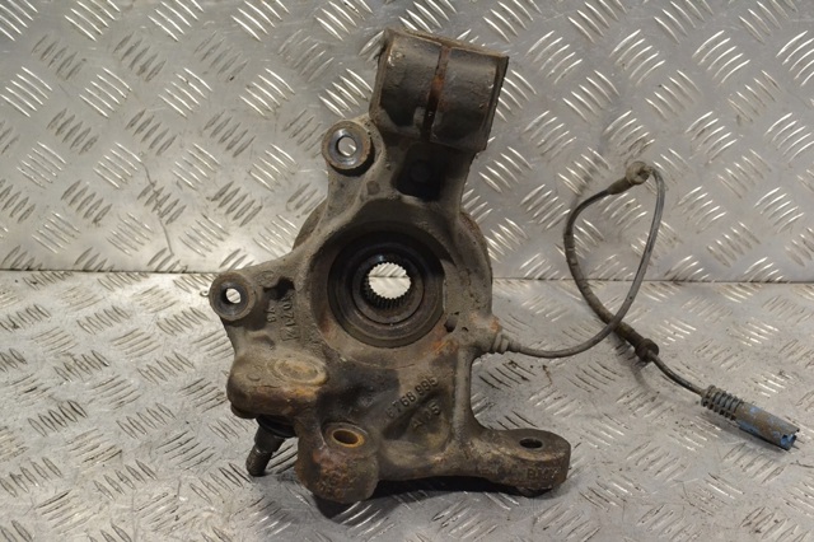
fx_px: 1153
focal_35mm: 51
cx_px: 407
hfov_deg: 38.9
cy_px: 271
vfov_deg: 26.5
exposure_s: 1/250
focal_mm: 34
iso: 3200
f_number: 8
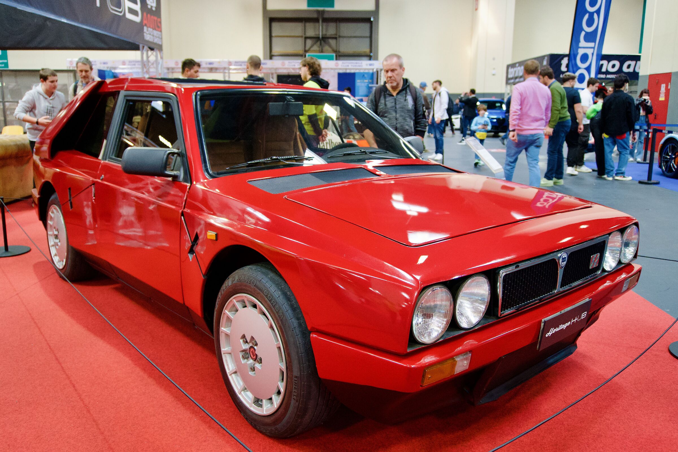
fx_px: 537
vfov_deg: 45.7
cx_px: 339
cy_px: 226
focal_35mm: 28
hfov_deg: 64.6
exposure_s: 1/160
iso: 2000
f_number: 4
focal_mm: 19
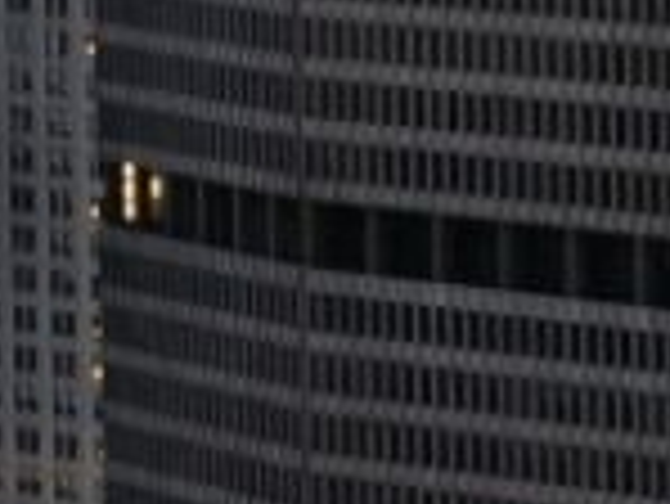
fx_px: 10310
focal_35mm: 532
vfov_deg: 2.8
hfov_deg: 3.7
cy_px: -817
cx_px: 54
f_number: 10
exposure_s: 1/200
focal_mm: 55
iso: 200
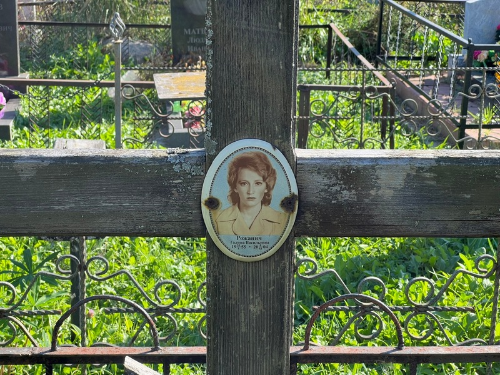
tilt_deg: -15.0
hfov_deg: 25.3
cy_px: 188
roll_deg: -0.4
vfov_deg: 19.1
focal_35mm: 77
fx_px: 1112
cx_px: 250
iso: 32
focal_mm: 9
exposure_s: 1/136
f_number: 2.8
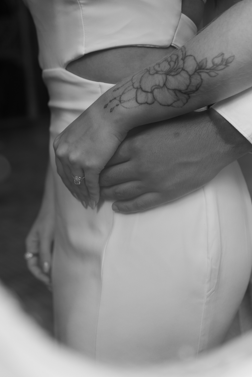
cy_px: 191
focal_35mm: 46
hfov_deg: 29.2
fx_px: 483
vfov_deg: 42.7
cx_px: 127
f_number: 2.5
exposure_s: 1/200
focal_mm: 30
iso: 160
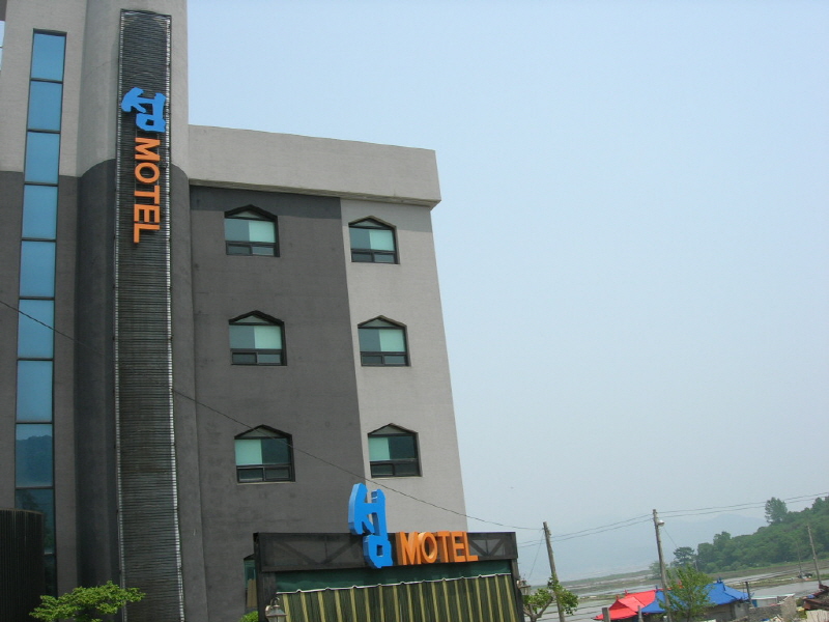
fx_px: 910
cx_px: 414
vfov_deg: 37.7
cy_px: 311
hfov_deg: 49.0
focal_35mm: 38
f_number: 4.8
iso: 64
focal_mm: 7.8
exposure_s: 1/611
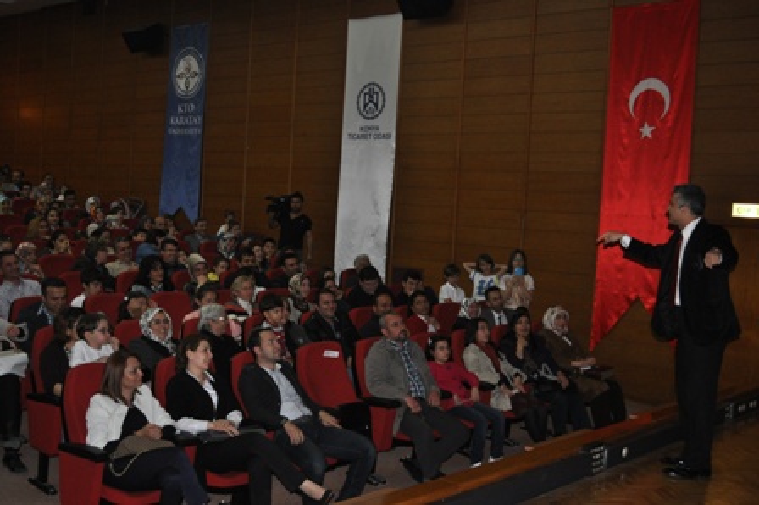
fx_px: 916
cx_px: 380
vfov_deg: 30.8
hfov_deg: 45.0
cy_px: 252
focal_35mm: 44
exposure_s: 1/60
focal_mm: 29
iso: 800
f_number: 4.5
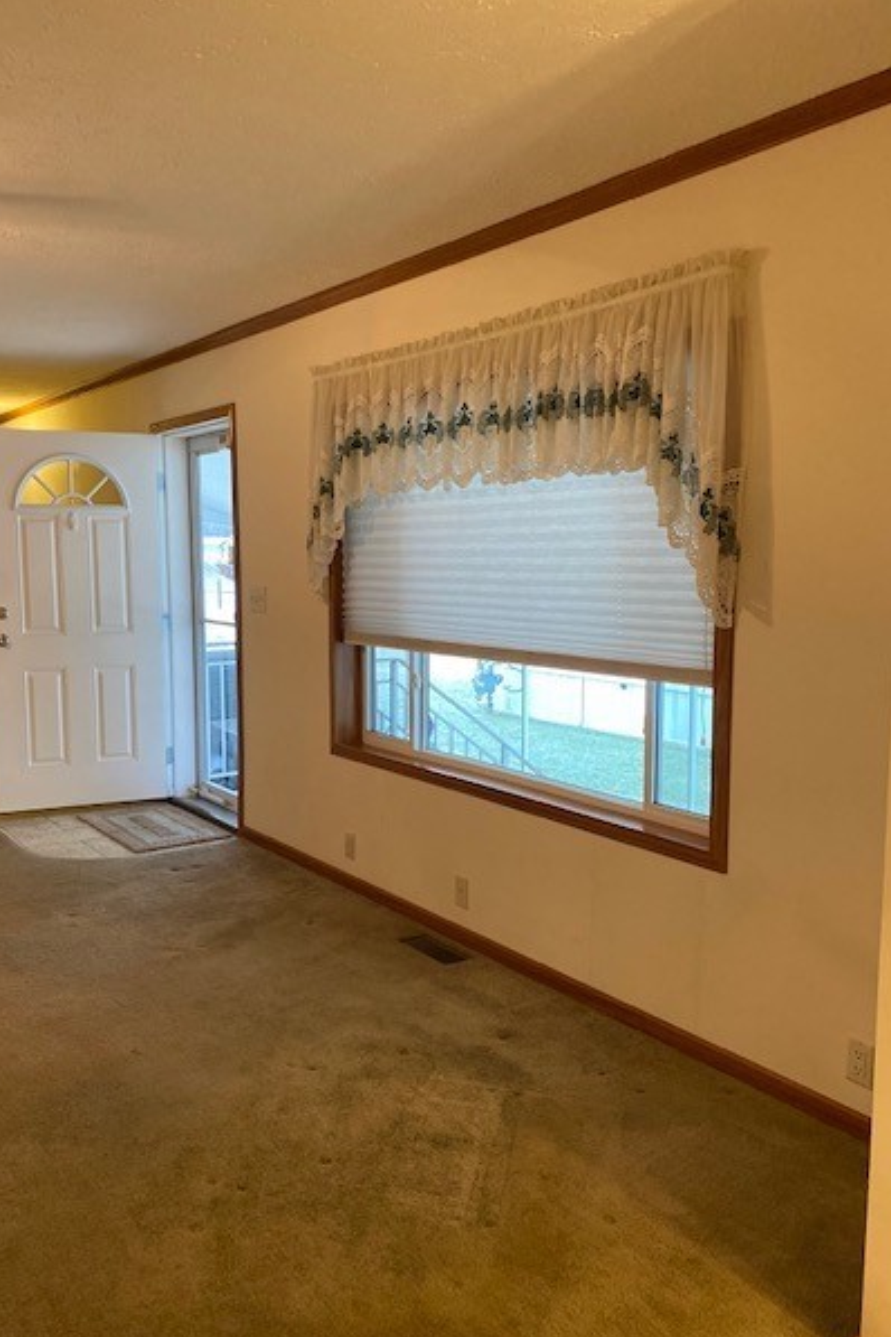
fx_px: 1077
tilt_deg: -8.9
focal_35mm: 29
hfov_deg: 44.7
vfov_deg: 63.6
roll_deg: +0.1
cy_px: 708
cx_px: 358
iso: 320
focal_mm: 4.25
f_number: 1.8
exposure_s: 1/60
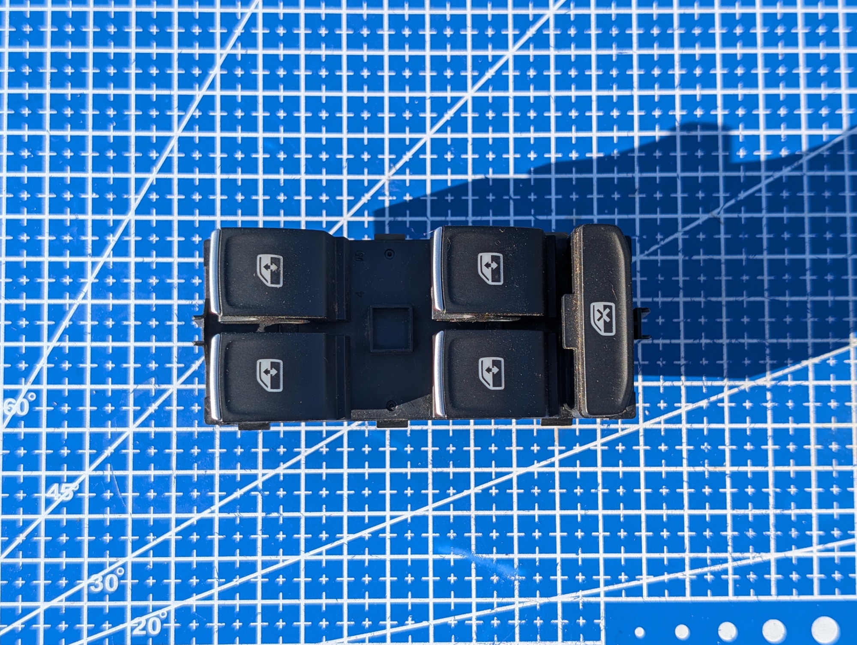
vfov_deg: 29.7
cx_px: 428
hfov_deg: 38.9
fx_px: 1215
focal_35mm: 49
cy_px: 322
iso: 19
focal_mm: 6.9
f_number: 1.68
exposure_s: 1/442
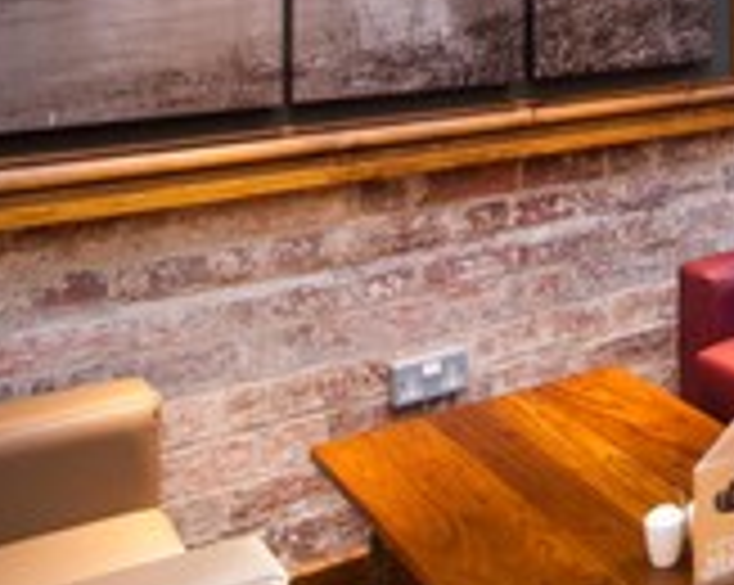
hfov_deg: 27.1
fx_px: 1247
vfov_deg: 24.2
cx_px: 973
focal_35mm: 57
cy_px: -99
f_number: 8
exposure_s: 1/3
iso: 200
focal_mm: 13
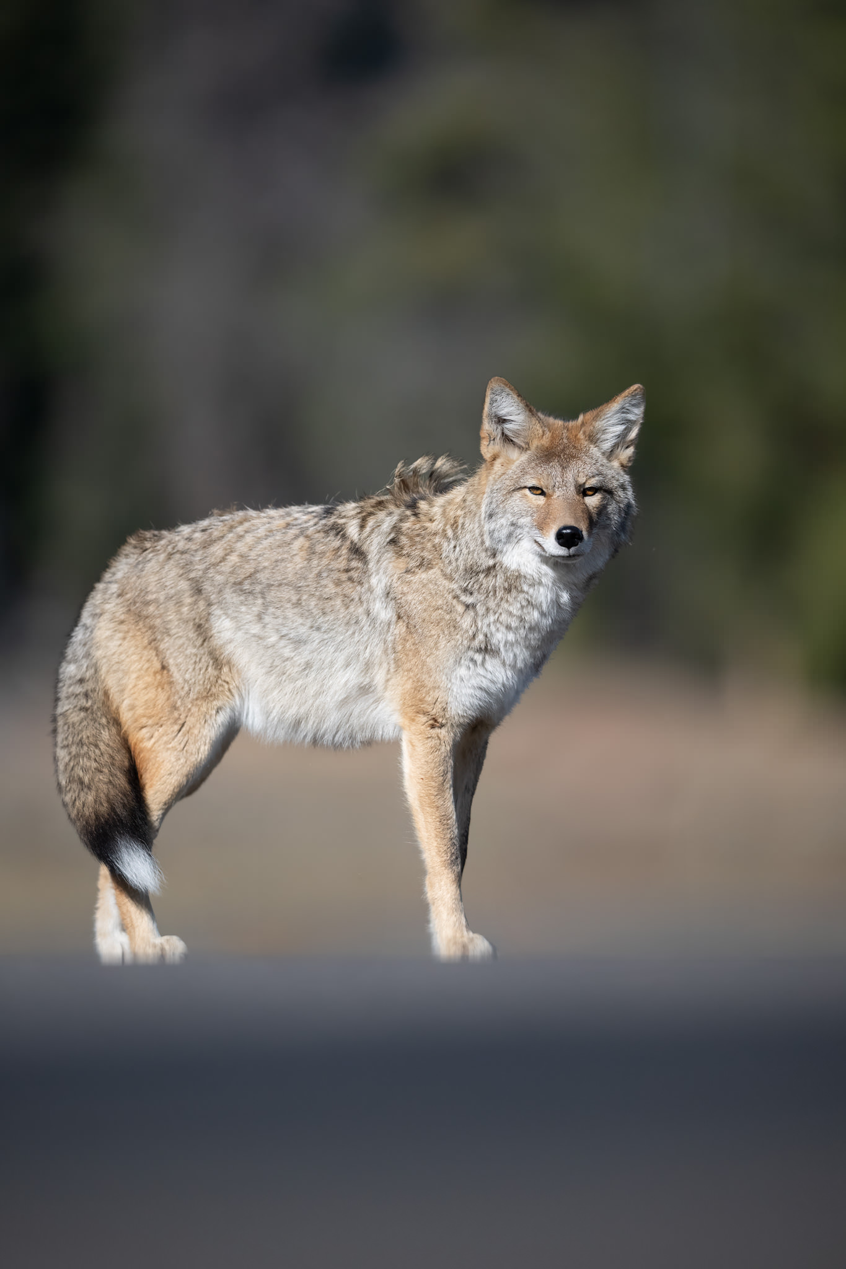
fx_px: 14101
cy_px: 634
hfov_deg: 3.4
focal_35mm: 400
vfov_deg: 5.2
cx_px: 423
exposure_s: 1/26000
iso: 1250
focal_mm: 400
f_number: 2.8
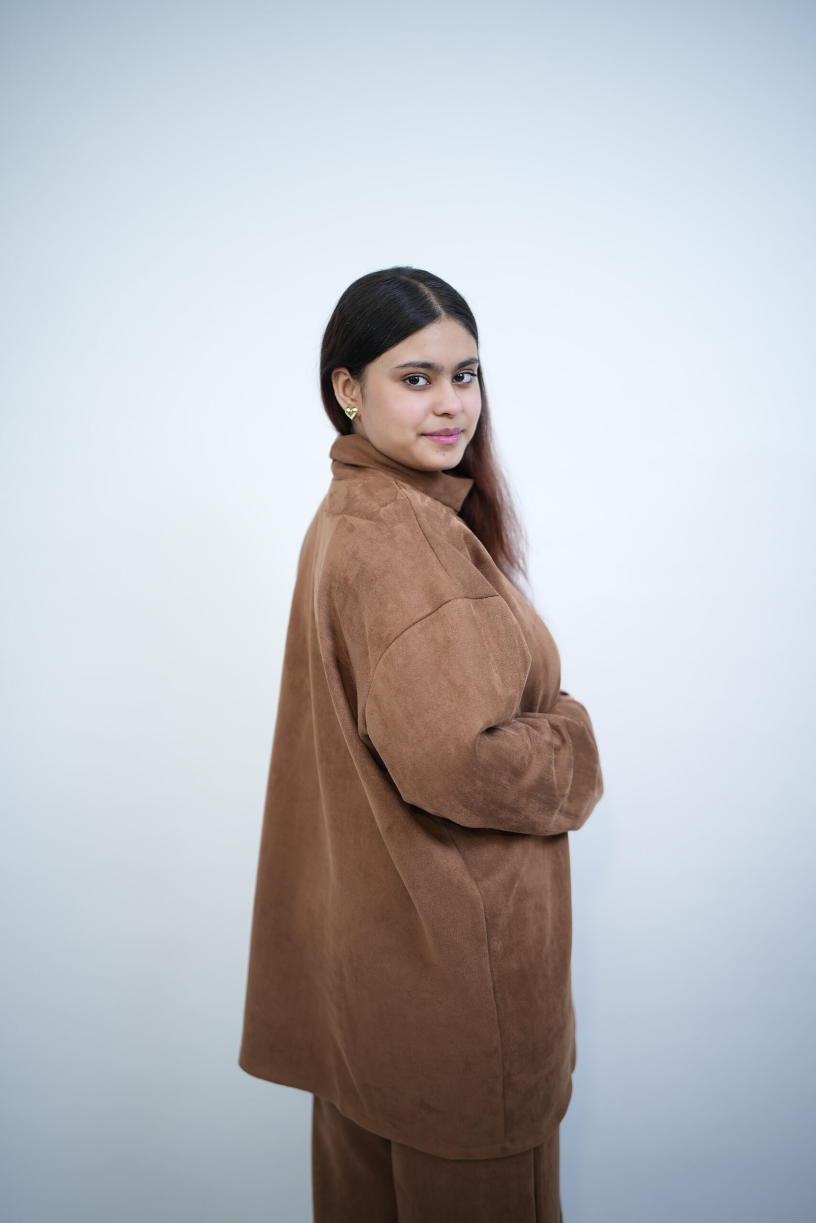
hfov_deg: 37.9
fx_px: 1190
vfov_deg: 54.4
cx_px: 408
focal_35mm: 35
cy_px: 612
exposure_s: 1/200
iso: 160
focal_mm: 35
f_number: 1.4
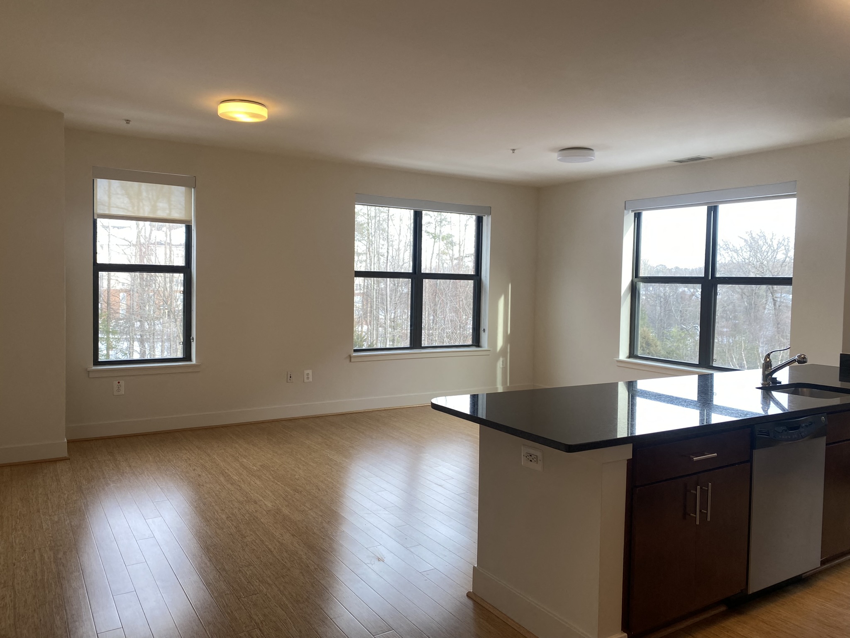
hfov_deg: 67.3
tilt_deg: -3.2
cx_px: 425
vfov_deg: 53.1
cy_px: 319
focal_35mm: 26
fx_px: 638
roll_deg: -1.4
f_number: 1.8
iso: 40
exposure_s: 1/120
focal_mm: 4.25
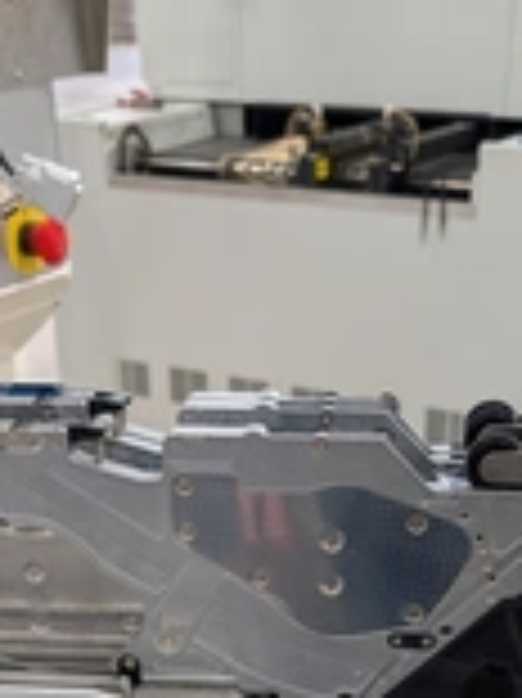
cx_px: 272
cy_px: 793
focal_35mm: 62
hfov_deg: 23.6
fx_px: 1248
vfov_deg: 28.1
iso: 133
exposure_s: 1/120
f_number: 1.68
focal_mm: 6.9
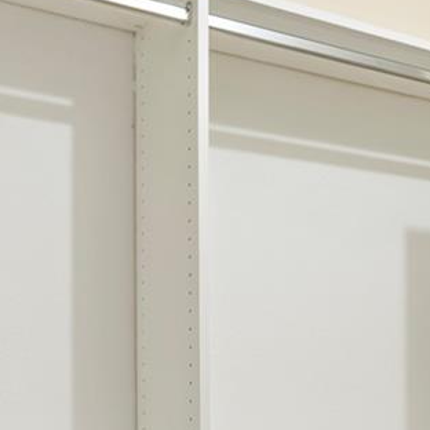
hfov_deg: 25.5
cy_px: 367
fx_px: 857
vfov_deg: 27.4
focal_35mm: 61
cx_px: 506
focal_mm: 14
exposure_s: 1/125
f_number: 2
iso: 1000
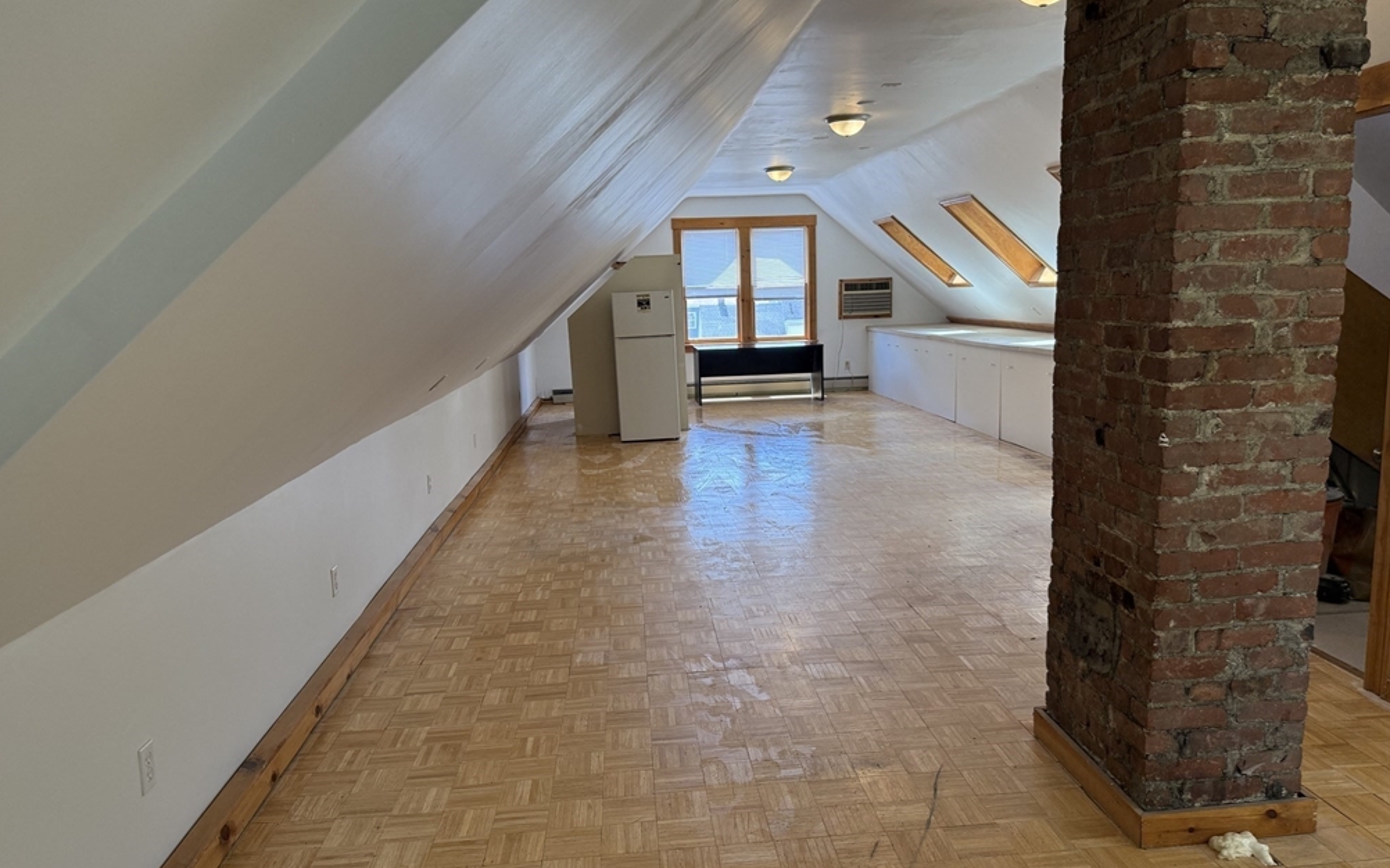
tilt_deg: -9.1
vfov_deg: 47.6
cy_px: 455
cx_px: 695
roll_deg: +2.0
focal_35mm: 26
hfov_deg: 70.4
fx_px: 985
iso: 160
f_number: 1.78
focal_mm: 6.76
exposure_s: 1/230
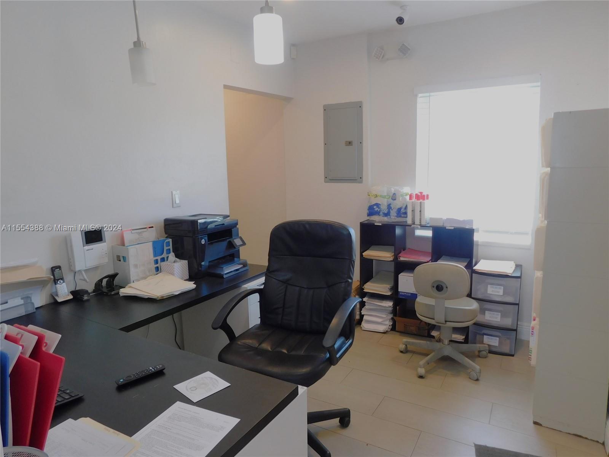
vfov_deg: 58.9
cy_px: 228
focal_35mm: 23
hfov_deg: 73.9
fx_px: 405
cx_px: 304
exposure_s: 1/25
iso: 125
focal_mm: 4
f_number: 3
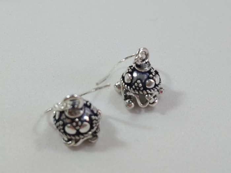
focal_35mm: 26
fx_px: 174
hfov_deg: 67.3
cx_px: 116
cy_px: 86
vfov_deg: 53.1
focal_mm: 3.82
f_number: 2.2
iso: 100
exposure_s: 1/60
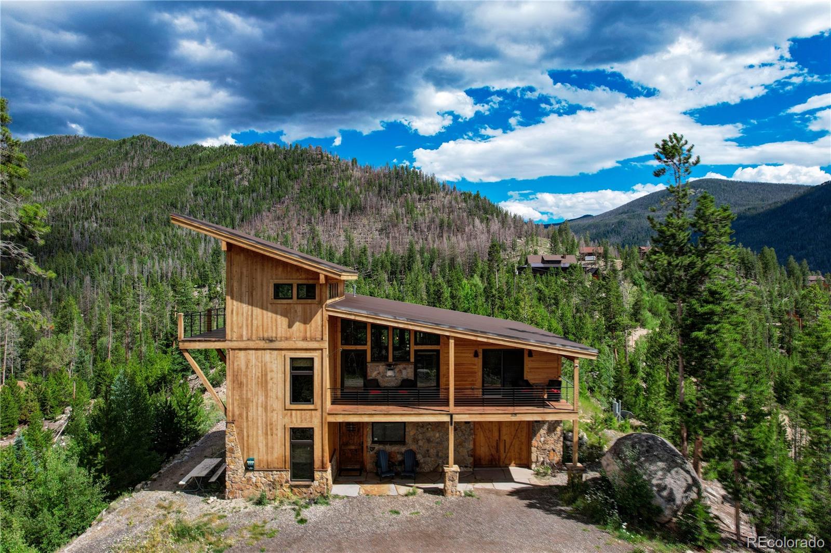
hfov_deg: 78.6
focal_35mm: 22
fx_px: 508
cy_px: 276
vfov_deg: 57.2
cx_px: 416
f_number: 2.8
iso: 100
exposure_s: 1/2000
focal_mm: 8.4
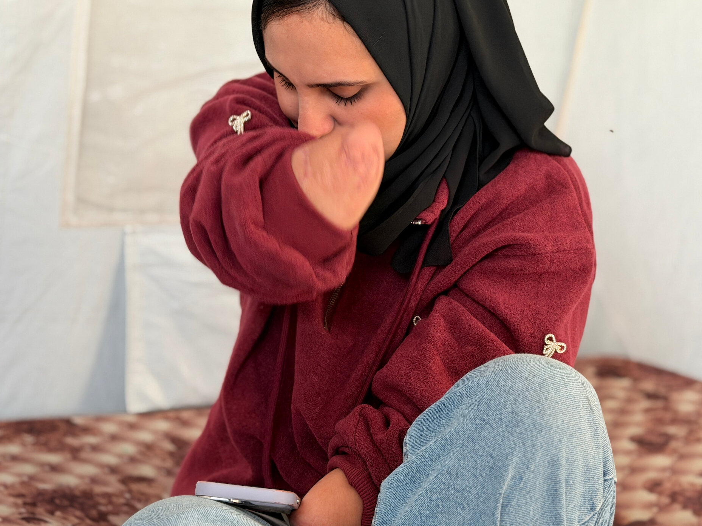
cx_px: 342
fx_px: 1258
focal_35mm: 62
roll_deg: -2.2
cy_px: 216
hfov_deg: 31.2
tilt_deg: -2.9
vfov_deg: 23.6
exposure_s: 1/64
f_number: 1.78
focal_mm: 6.76
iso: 100
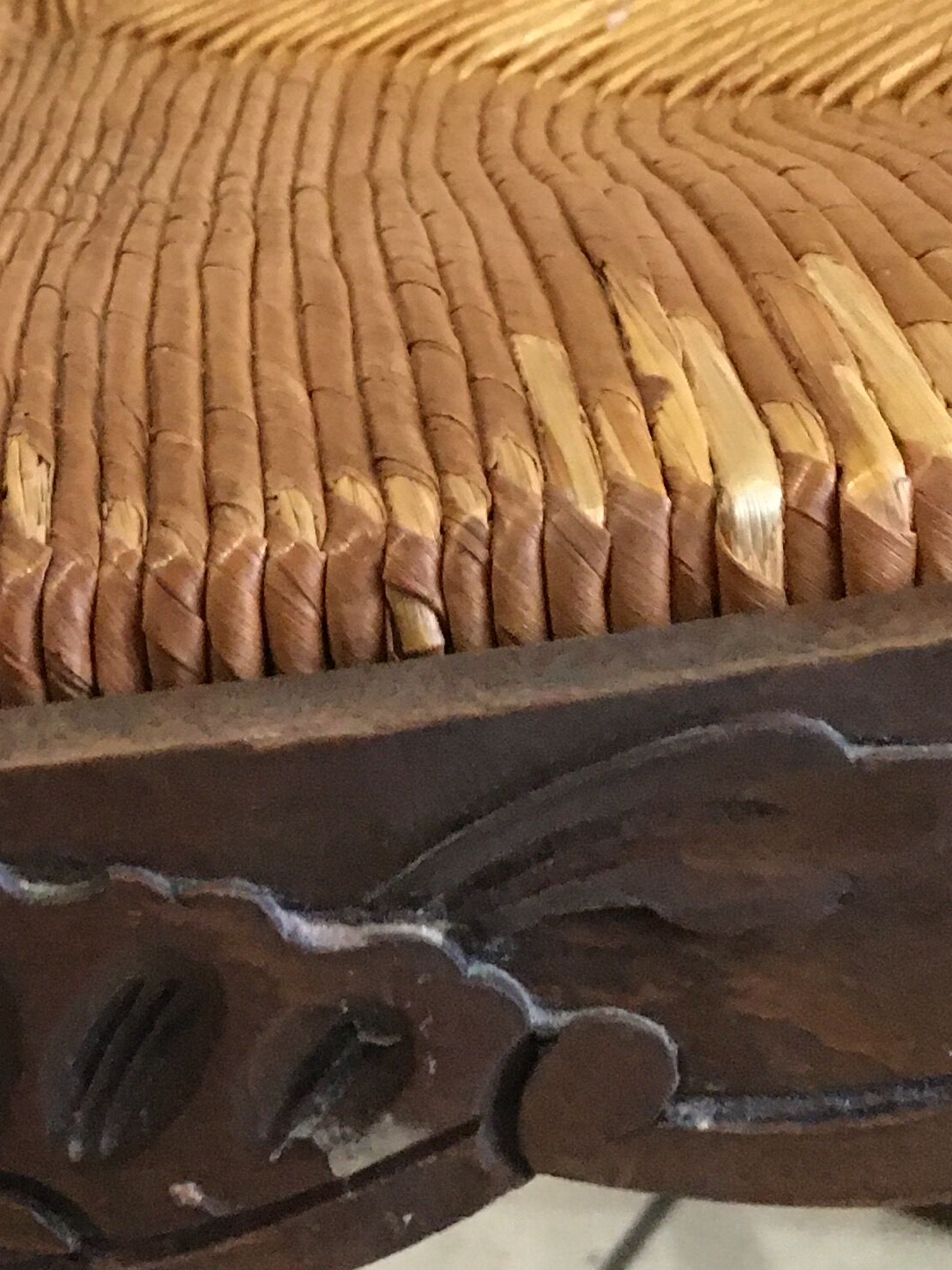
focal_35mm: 79
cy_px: 797
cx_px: 0
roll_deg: +11.4
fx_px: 2897
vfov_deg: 24.6
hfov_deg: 18.2
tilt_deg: -35.9
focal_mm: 4.15
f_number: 2.2
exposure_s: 1/17
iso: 250
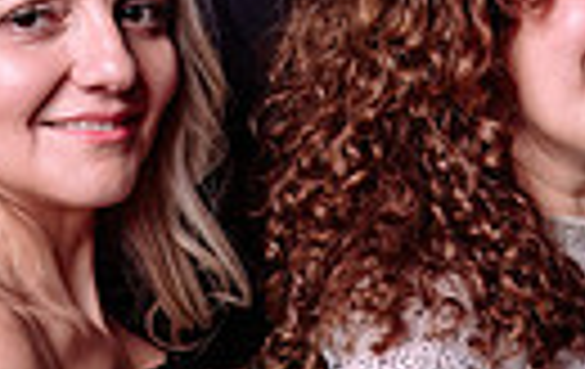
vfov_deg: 7.7
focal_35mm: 171
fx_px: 2733
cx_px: 224
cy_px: 427
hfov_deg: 12.2
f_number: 3.2
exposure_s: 1/100
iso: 100
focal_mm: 36
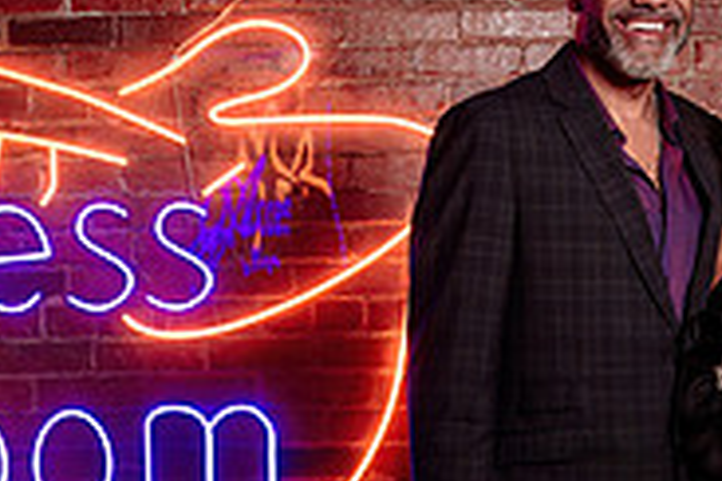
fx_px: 2106
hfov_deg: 19.4
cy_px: 470
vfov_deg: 12.9
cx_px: 254
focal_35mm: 105
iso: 500
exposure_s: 1/200
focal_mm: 28
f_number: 3.2
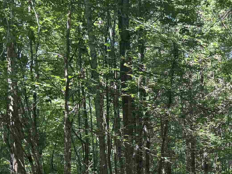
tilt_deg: -6.5
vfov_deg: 17.4
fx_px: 516
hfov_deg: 23.4
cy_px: 254
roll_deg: +1.3
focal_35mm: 77
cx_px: 272
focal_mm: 5.96
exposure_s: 1/121
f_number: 1.6
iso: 50
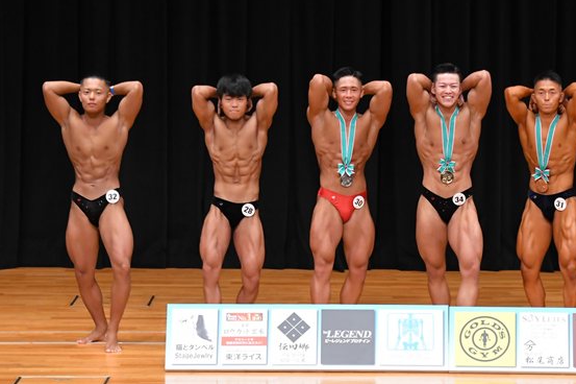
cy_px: 164
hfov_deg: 8.4
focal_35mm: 244
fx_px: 3902
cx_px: 369
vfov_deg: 5.6
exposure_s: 1/400
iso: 3200
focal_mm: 116
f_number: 5.6
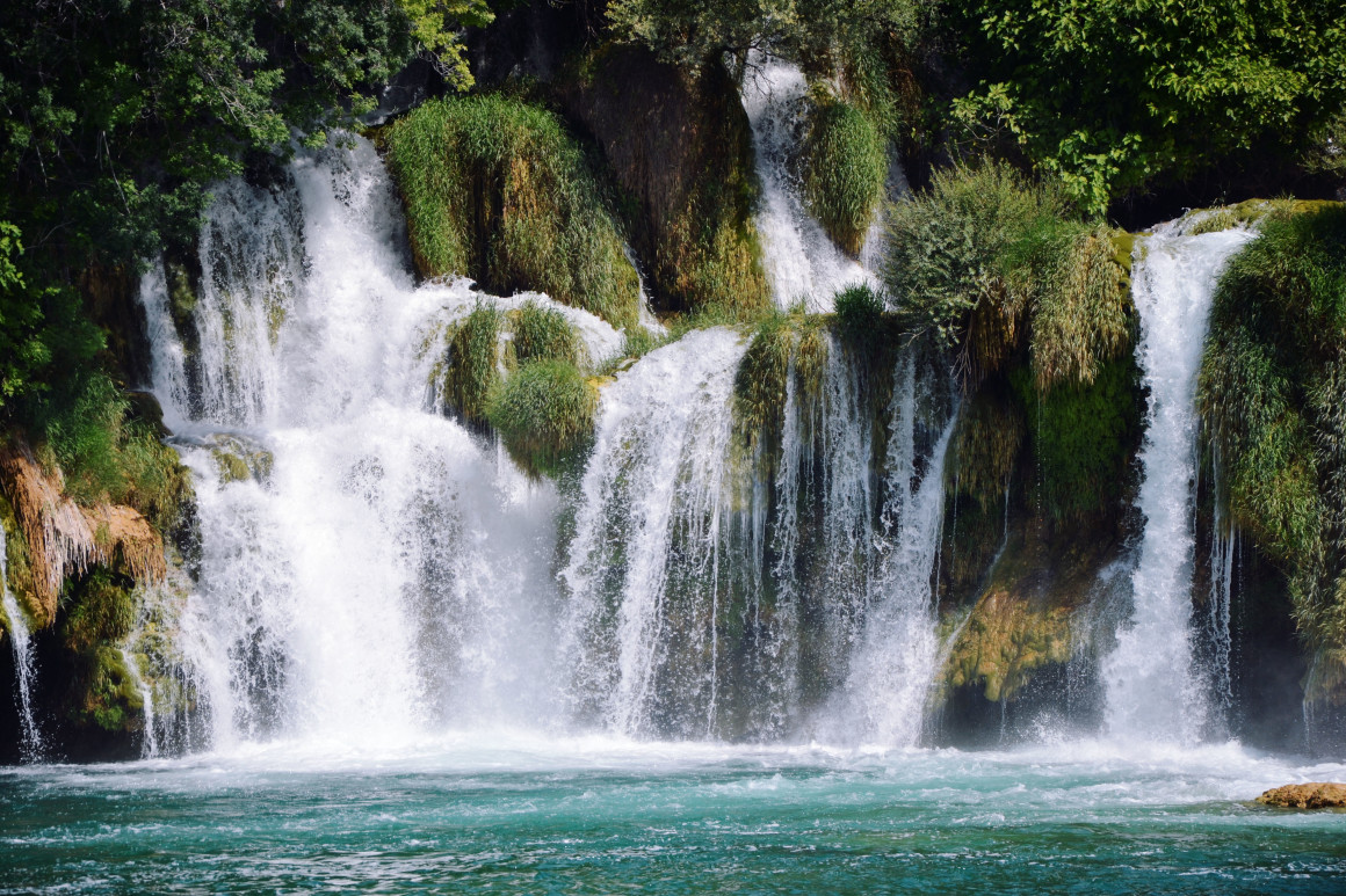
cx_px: 673
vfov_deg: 8.7
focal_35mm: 158
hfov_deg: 13.0
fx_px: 5888
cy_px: 448
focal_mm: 105
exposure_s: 1/500
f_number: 5.6
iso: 100
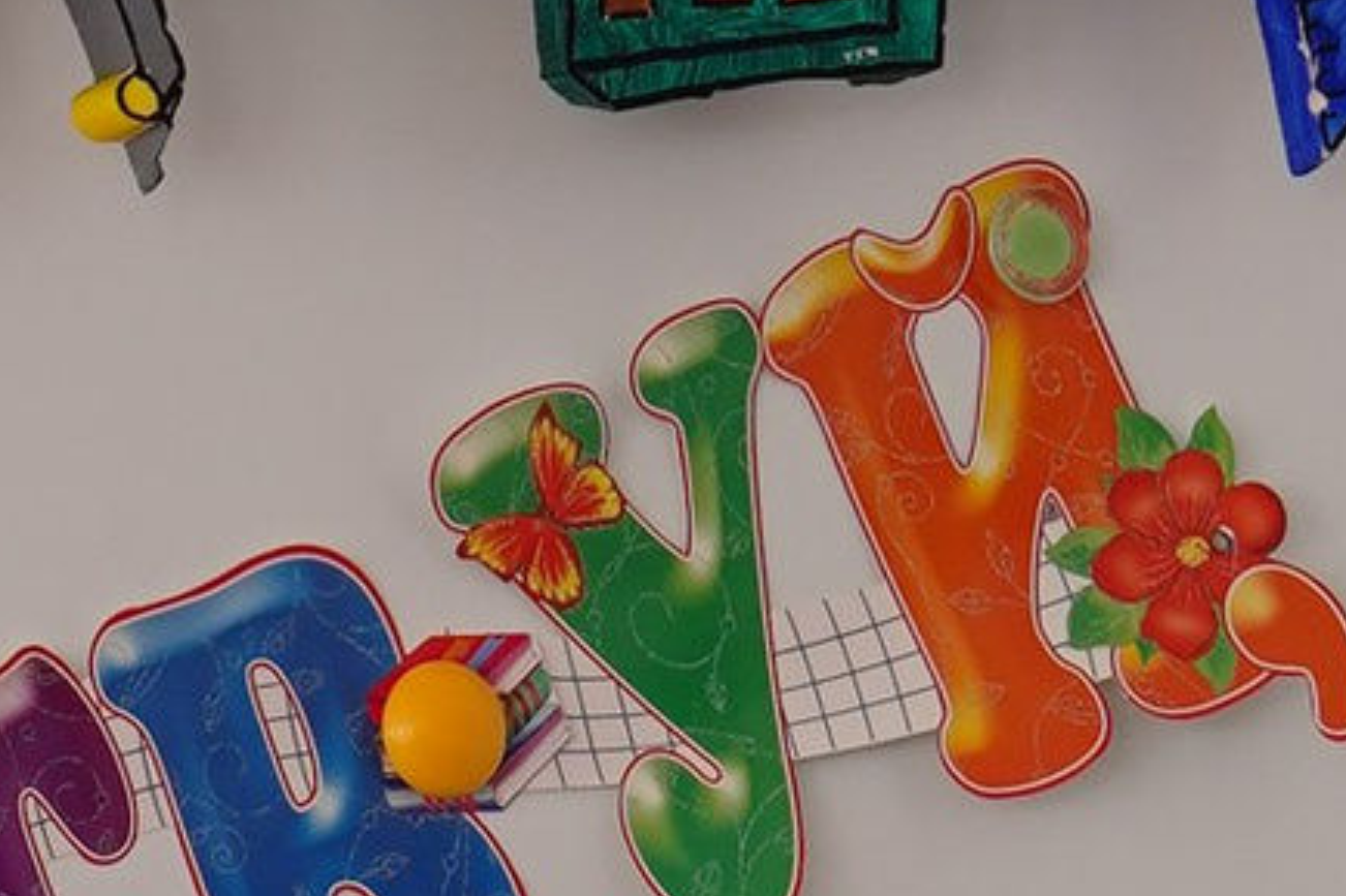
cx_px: -1098
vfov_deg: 2.2
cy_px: 2025
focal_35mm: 619
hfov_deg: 3.3
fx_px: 23134
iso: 250
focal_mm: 70
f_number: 2.8
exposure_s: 1/320
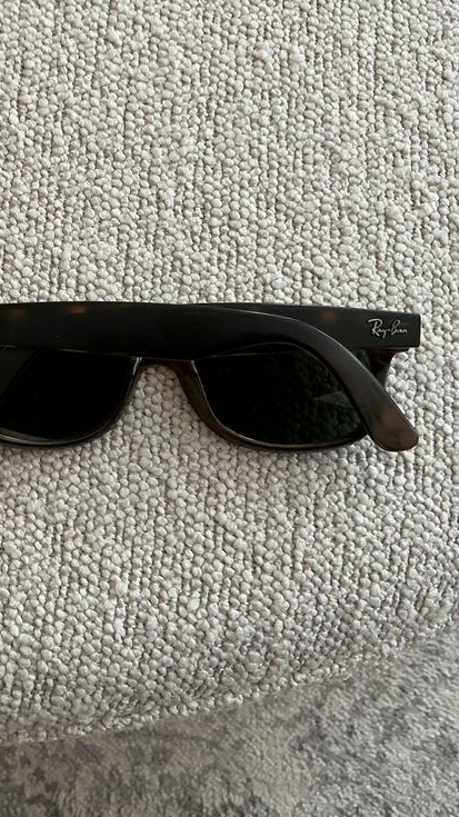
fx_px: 931
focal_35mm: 43
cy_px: 402
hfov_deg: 26.3
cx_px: 9
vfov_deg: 47.4
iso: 80
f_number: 1.8
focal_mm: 3
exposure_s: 1/60
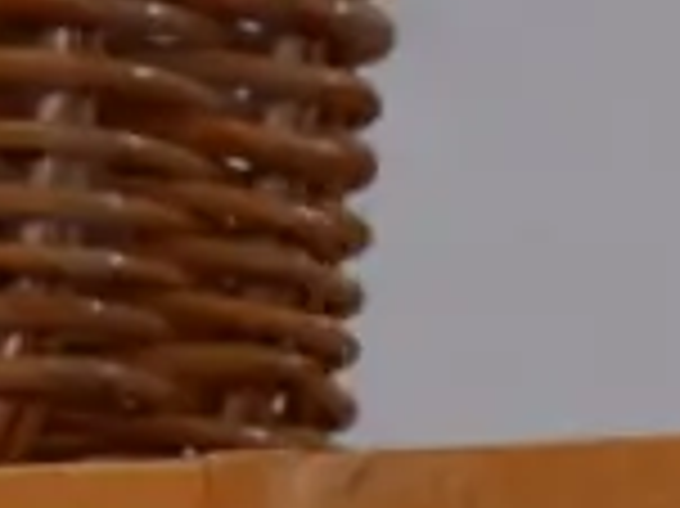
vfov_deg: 2.3
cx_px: 1675
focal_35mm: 625
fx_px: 12268
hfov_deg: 3.1
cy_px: -1052
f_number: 5.6
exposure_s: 1/100
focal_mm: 46
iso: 1250
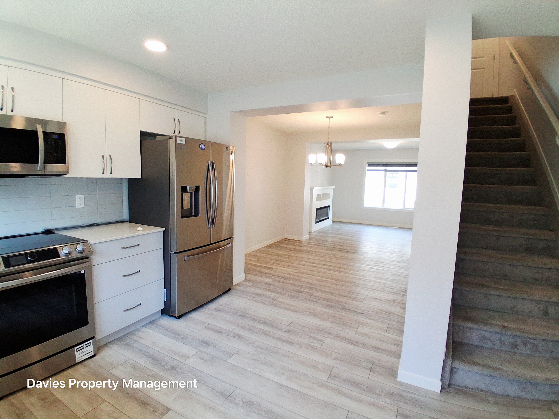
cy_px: 210
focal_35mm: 17
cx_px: 280
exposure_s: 1/120
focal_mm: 1.4
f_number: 2.2
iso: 160
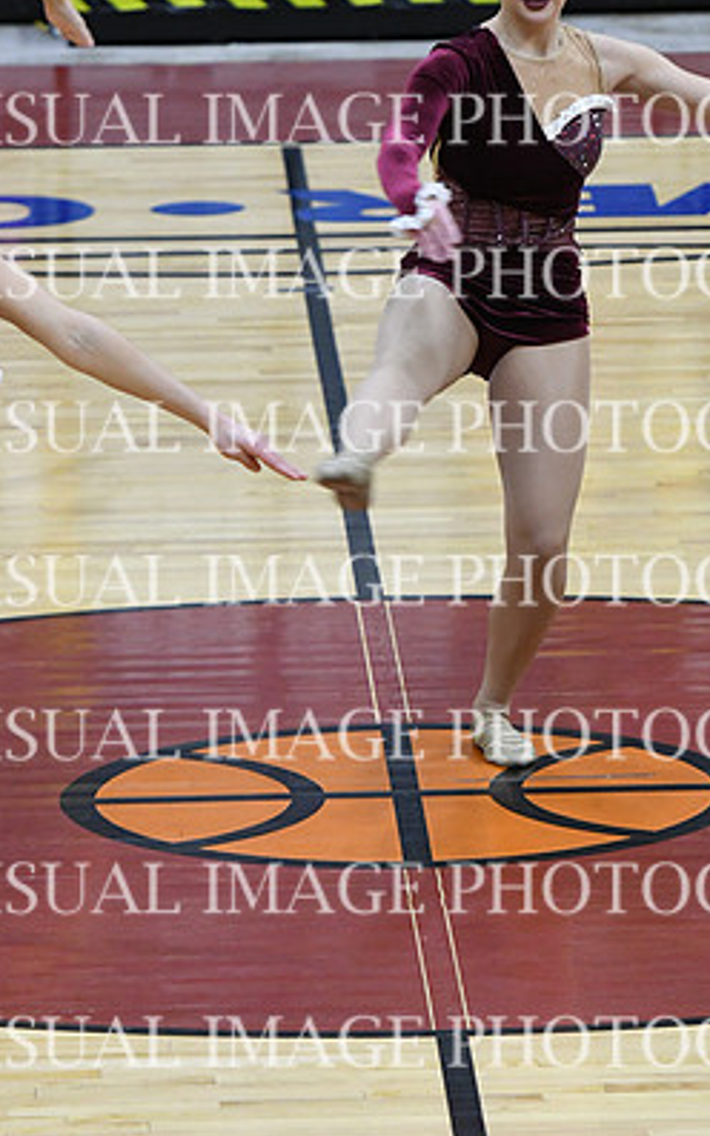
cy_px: 504
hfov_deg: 3.9
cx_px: 428
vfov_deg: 6.3
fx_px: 10375
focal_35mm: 335
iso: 4000
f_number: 3.5
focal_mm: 150
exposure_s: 1/400
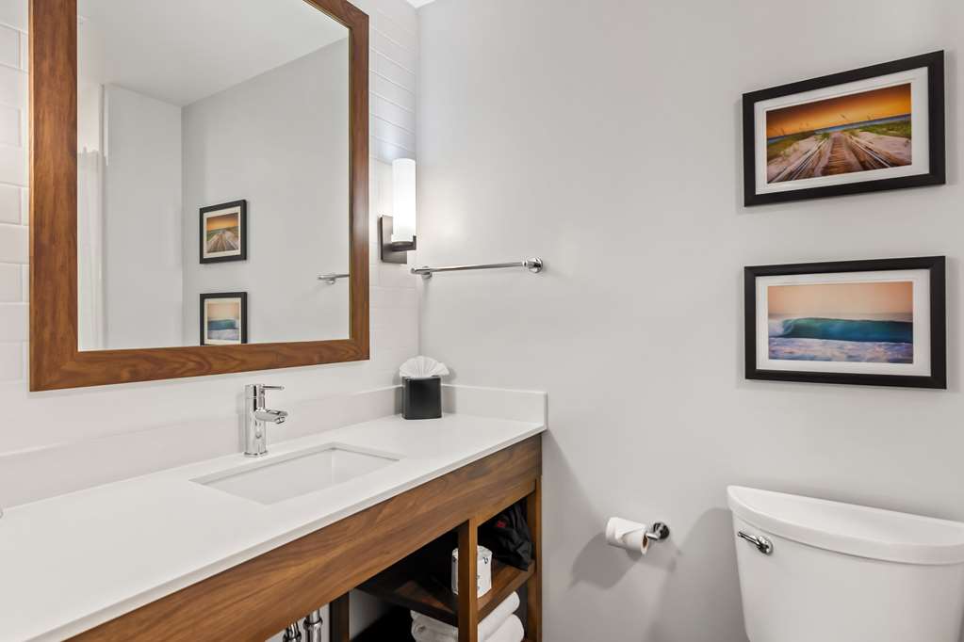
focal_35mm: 16
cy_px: 321
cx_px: 482
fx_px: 442
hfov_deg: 95.0
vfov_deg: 72.1
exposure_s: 1
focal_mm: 11
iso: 320
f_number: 6.3
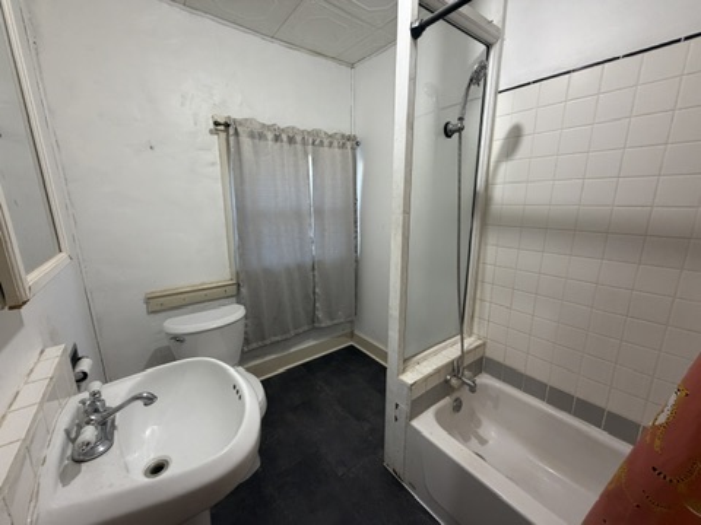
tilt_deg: -13.2
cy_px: 262
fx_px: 284
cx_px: 350
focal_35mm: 14
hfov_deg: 102.1
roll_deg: +0.1
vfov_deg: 85.7
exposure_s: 1/60
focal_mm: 2.22
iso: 320
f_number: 2.2
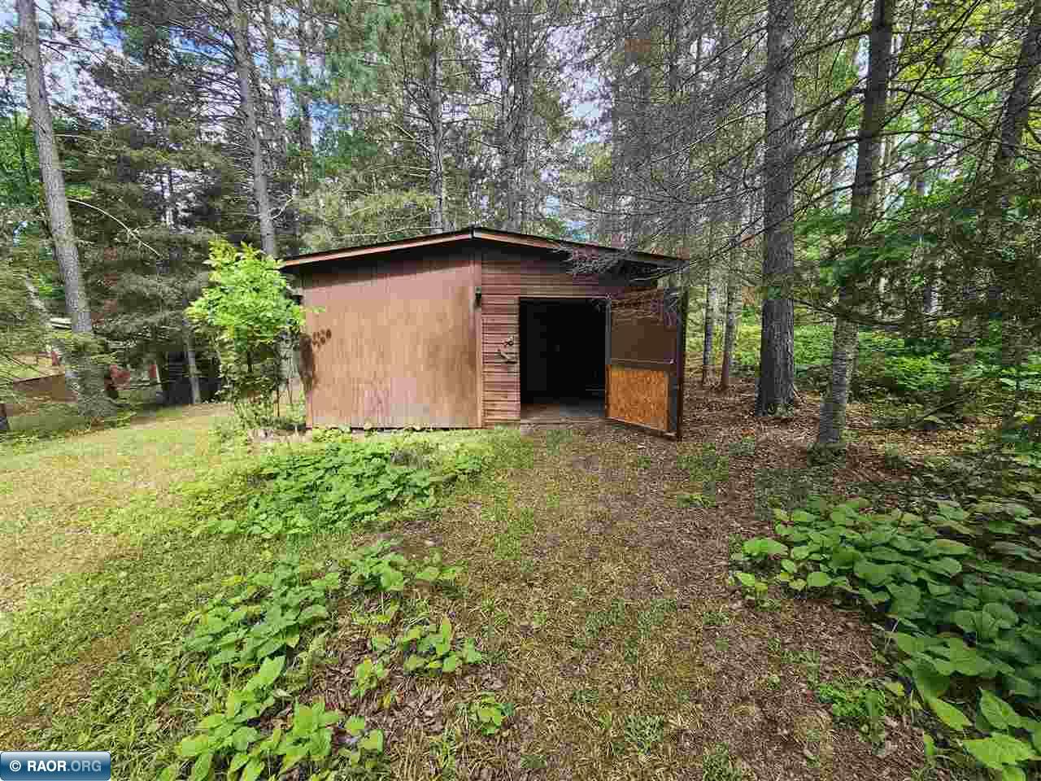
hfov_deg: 106.2
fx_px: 391
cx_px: 520
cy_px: 390
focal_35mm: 13
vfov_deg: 89.9
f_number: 2.2
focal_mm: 2.2
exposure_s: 1/163
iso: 50
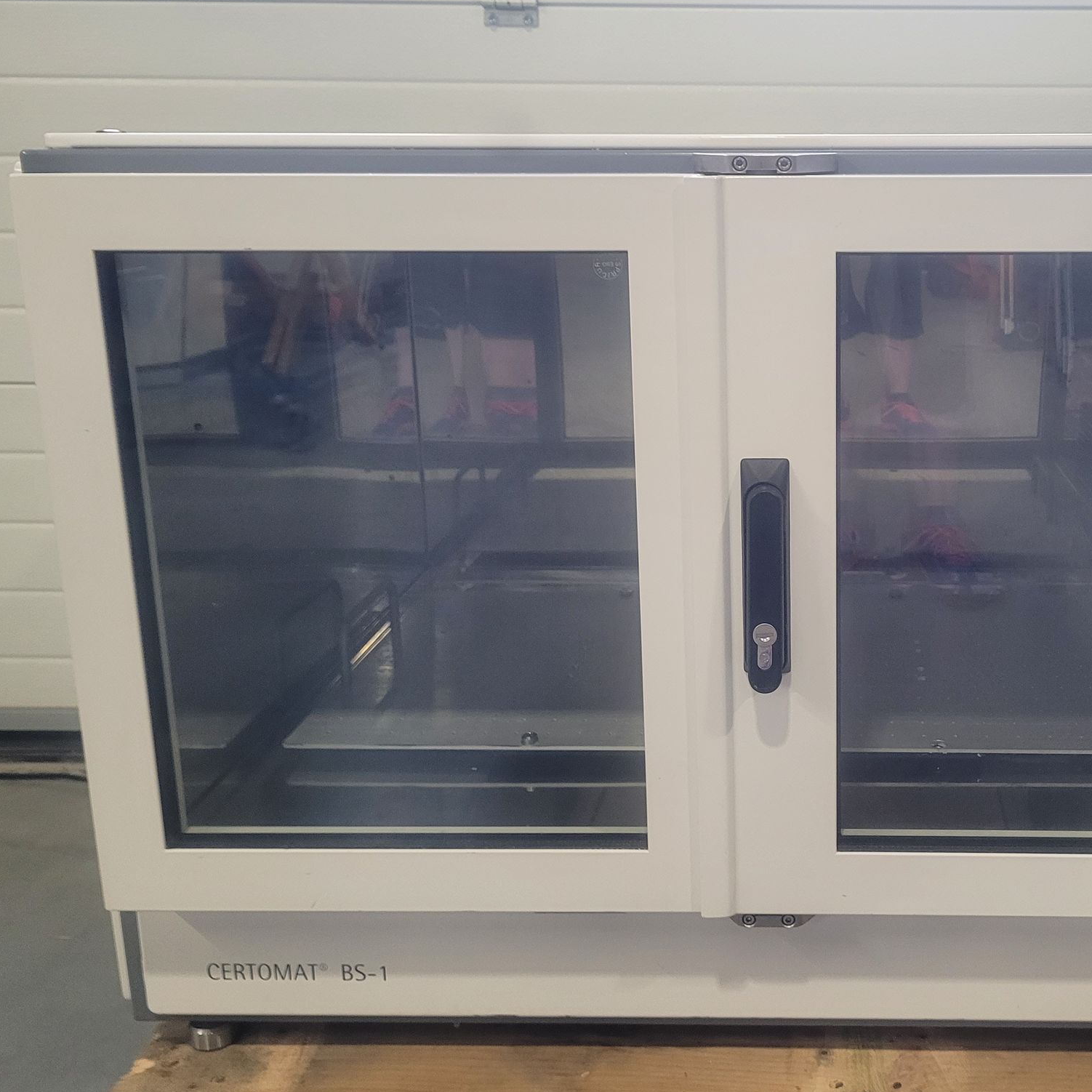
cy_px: 440
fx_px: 1321
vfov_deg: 44.7
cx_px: 806
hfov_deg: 43.6
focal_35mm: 37
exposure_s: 1/100
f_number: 1.8
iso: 250
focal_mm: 5.4
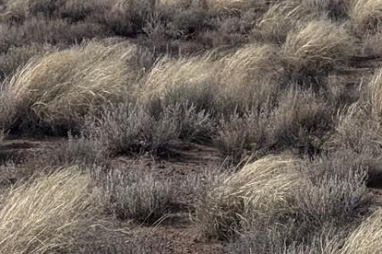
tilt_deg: -1.4
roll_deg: -0.2
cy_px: -64
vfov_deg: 7.1
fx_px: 2048
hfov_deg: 10.2
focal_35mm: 193
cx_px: 610
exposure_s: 1/7937
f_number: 1.78
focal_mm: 6.76
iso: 64
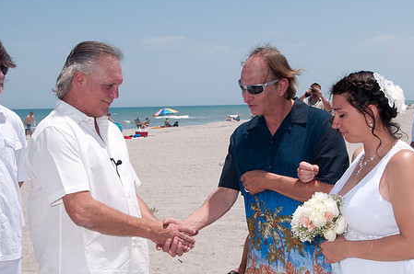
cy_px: 149
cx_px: 234
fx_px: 712
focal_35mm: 62
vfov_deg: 21.8
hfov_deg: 32.4
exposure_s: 1/250
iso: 100
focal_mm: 32
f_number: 11
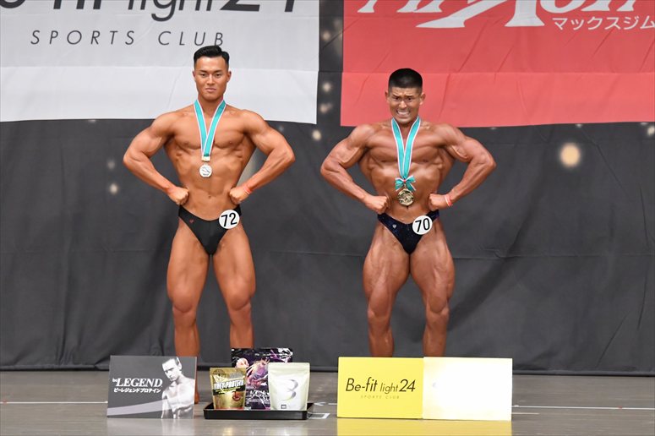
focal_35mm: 202
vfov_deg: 6.8
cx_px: 328
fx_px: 3674
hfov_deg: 10.2
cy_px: 218
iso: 6400
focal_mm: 135
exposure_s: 1/400
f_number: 5.6
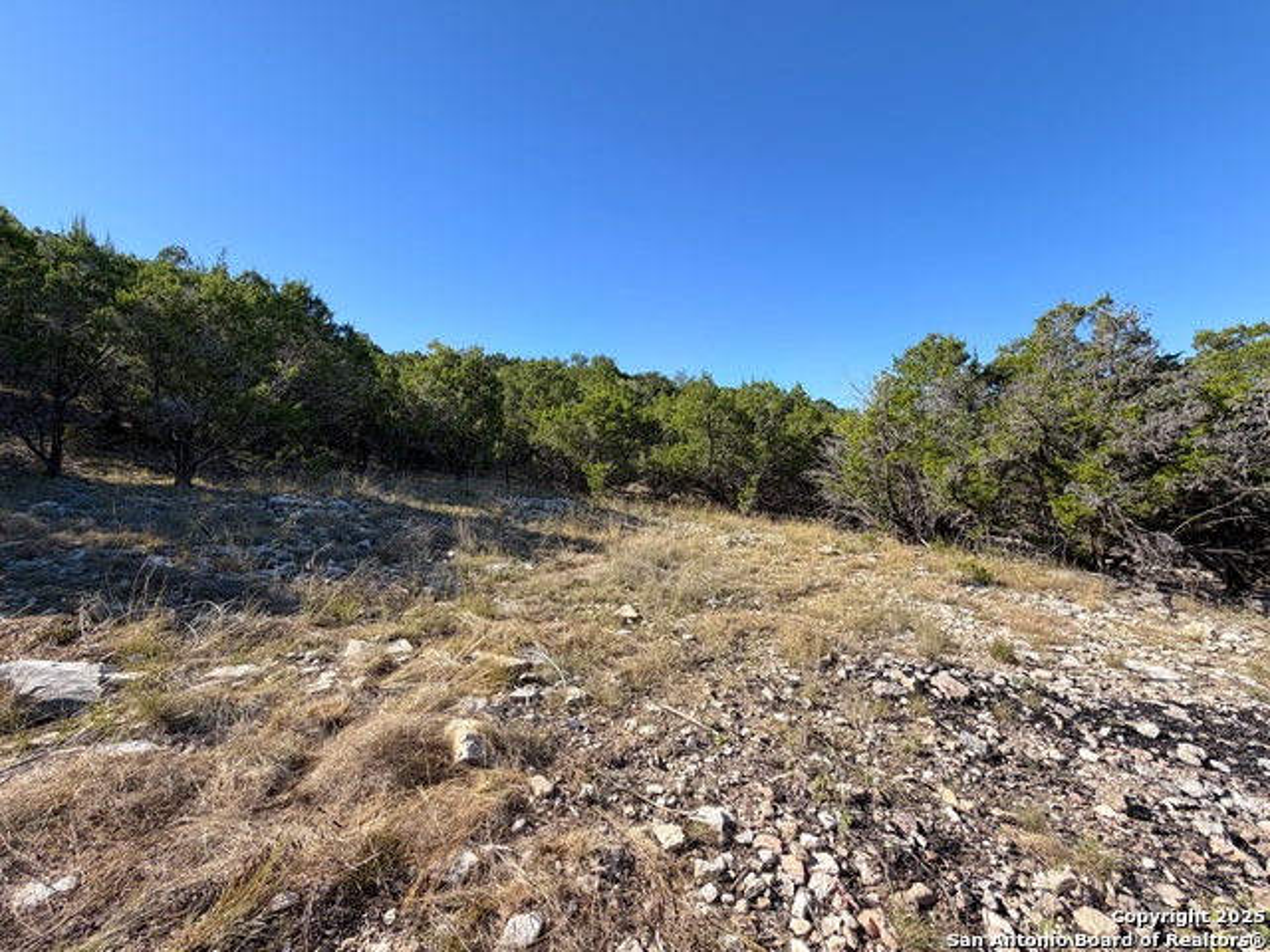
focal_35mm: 14
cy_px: 476
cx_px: 635
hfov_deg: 102.1
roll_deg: +2.5
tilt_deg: +0.0
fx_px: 514
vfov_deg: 85.7
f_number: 2.2
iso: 32
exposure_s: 1/770
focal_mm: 2.22
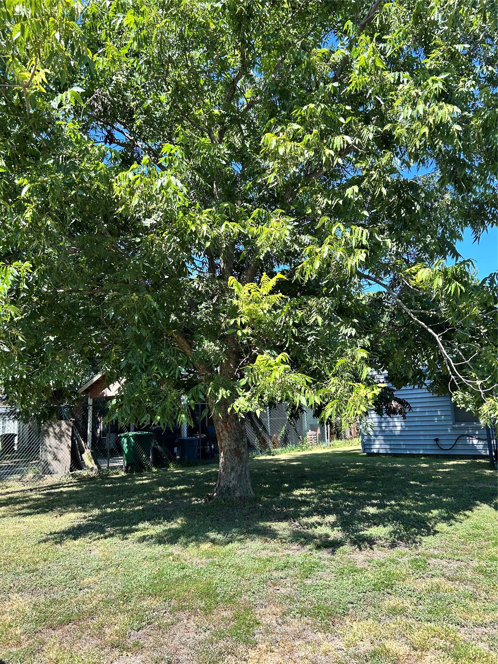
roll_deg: +1.9
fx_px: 499
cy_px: 332
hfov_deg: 53.1
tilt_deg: +10.2
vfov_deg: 67.3
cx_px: 249
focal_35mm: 26
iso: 50
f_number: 1.5
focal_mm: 5.7
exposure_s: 1/814
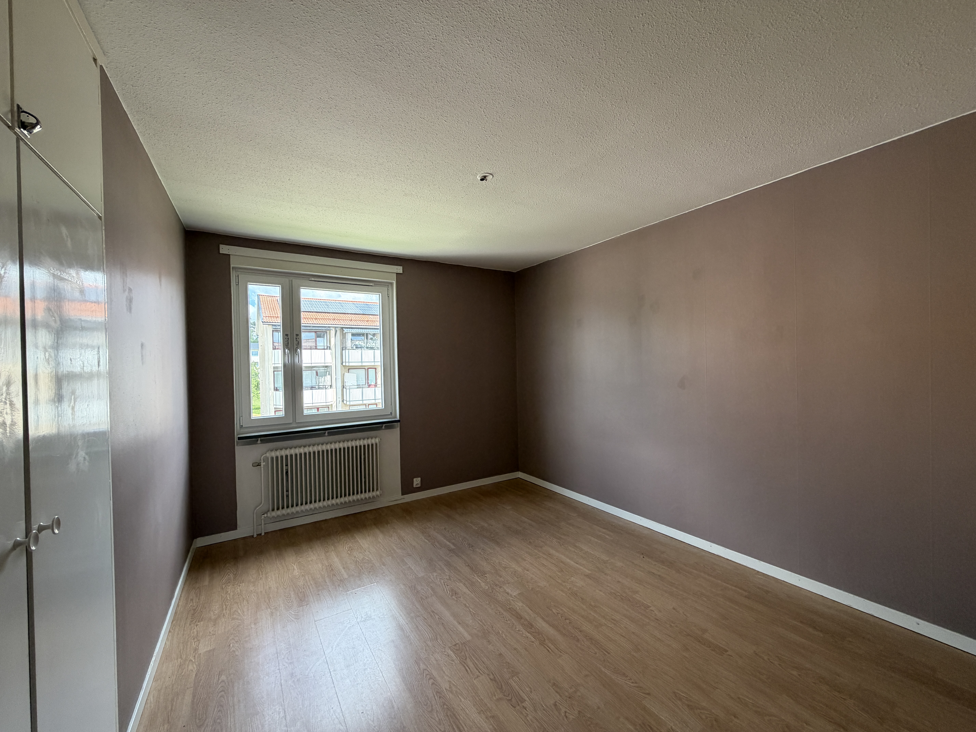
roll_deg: +1.8
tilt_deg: +0.1
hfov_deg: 102.1
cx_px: 488
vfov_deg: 85.7
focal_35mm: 14
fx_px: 395
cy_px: 366
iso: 125
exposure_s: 1/121
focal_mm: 2.22
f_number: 2.2
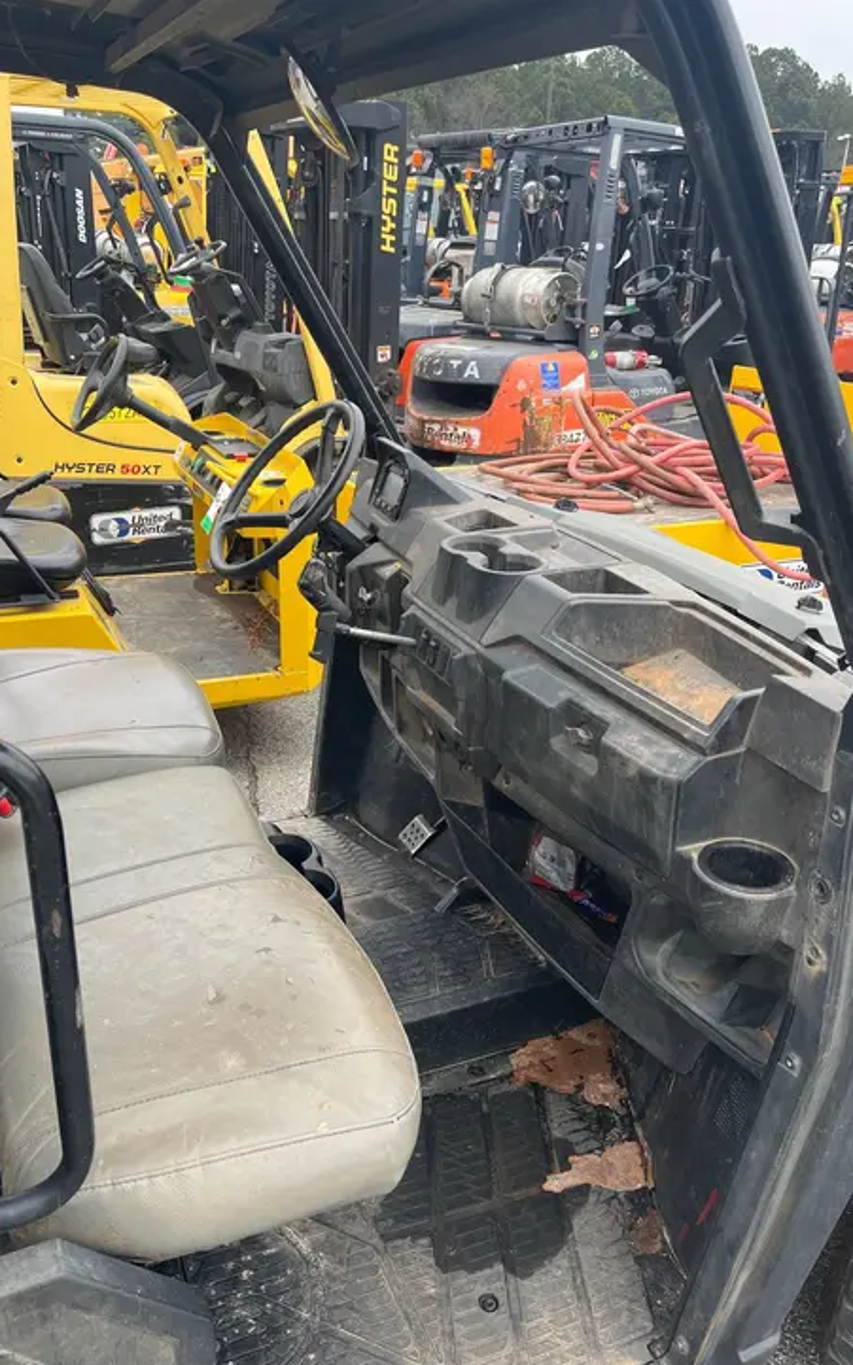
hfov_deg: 44.5
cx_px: 397
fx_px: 1042
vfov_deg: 66.5
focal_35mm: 28
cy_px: 691
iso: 40
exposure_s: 1/222
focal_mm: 5.1
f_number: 1.6
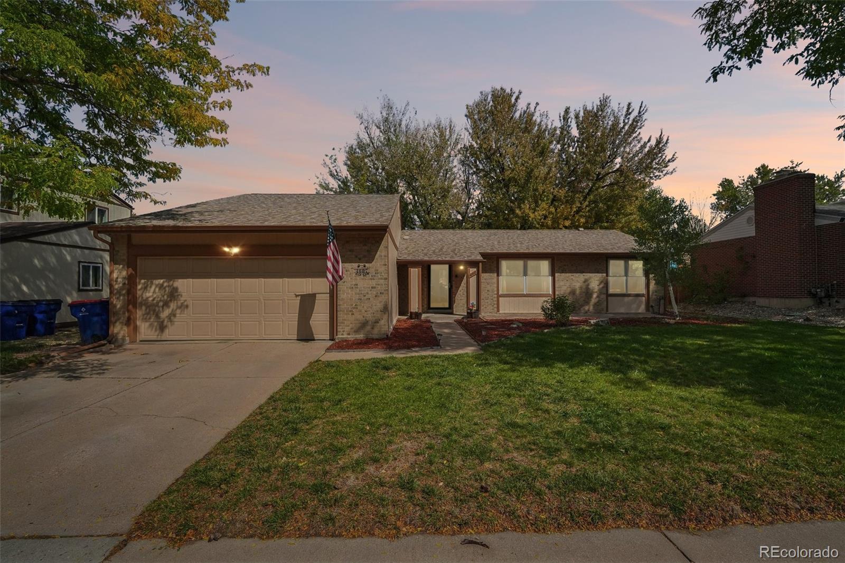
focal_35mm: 16
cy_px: 282
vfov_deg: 72.0
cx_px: 422
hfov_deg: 95.0
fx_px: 387
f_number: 8
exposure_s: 1/4000
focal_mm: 11
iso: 800
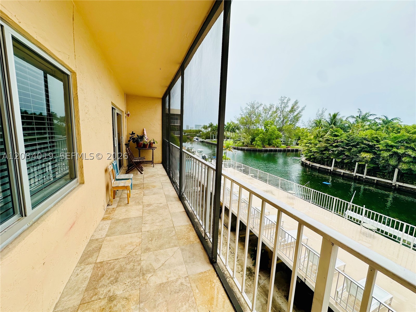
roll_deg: -2.7
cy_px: 156
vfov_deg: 85.7
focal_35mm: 14
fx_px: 168
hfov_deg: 102.1
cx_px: 208
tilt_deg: -8.6
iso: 50
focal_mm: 2.22
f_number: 2.2
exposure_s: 1/1319
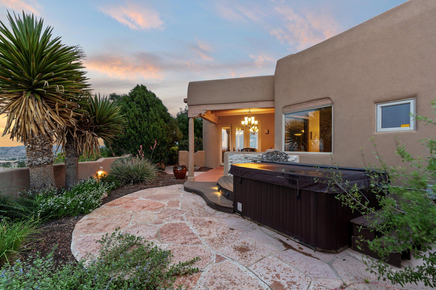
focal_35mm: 16
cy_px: 145
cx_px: 218
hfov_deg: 96.7
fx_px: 194
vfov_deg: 73.7
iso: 250
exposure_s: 2
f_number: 8
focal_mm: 16
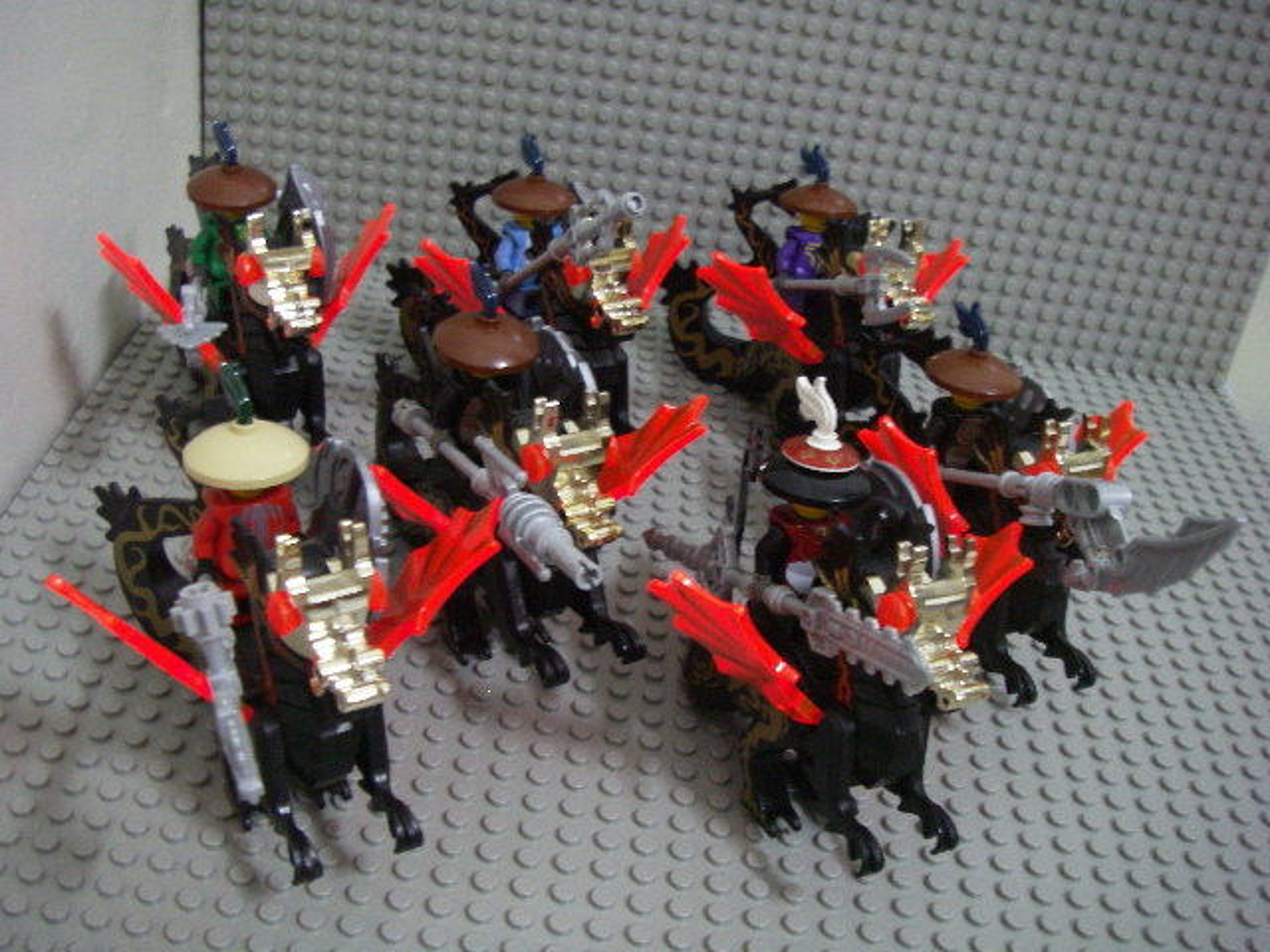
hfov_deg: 49.0
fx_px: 1394
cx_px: 635
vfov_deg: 37.7
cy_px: 476
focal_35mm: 38
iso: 320
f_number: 3.3
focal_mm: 6.3
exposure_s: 1/4
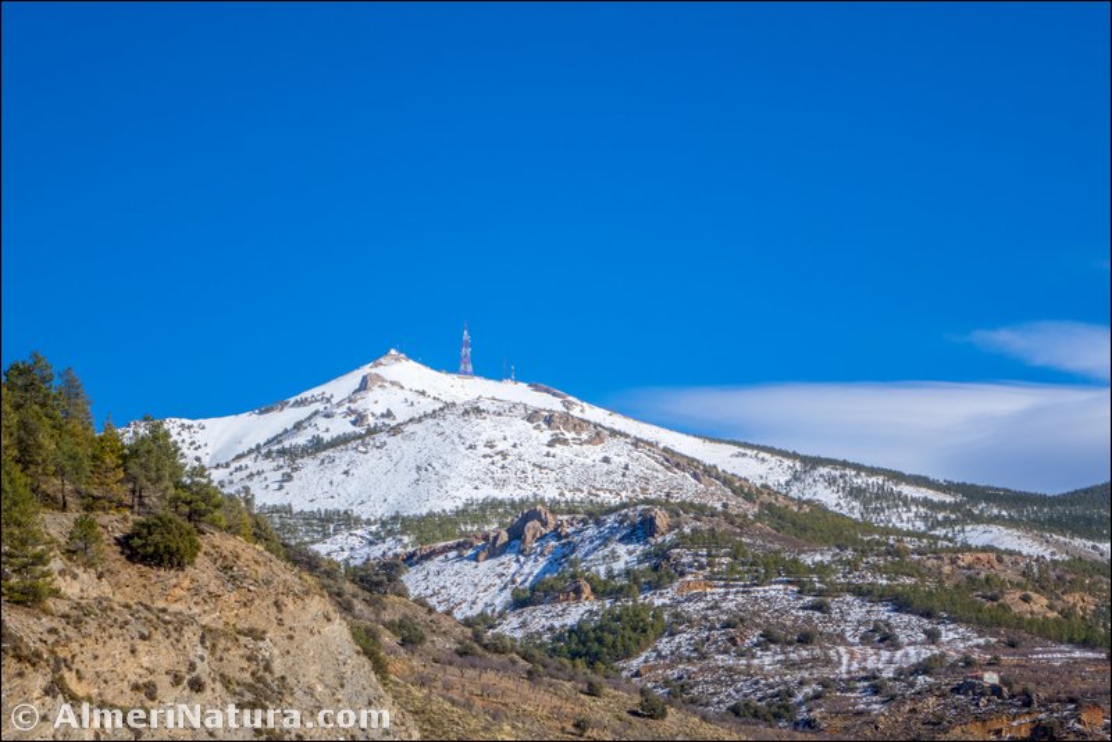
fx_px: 2256
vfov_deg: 18.7
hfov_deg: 27.7
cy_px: 371
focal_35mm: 73
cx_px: 556
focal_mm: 26.65
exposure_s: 1/250
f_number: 11
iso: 125
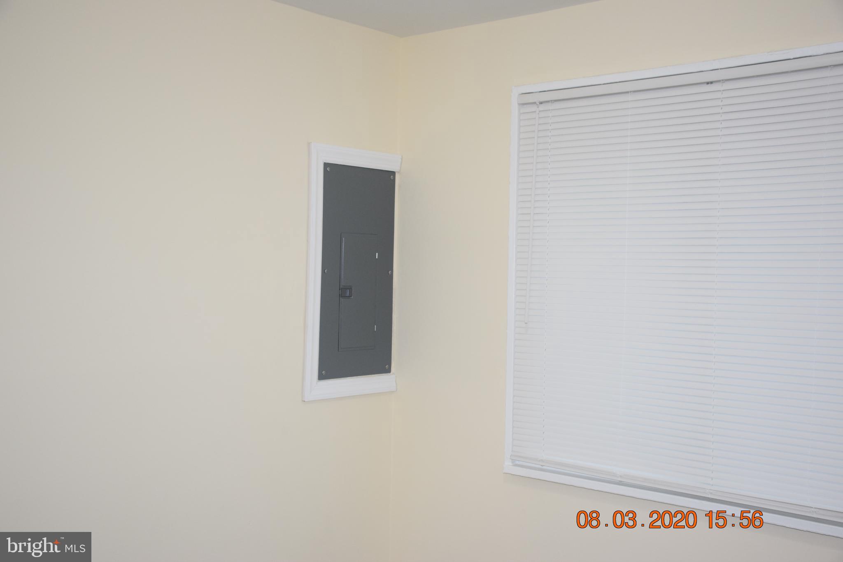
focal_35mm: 40
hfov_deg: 47.9
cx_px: 422
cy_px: 281
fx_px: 948
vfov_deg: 33.0
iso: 800
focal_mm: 27
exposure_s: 1/100
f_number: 5
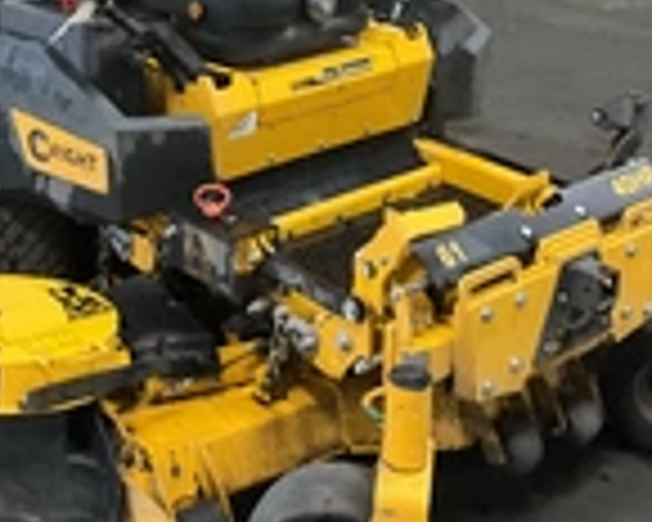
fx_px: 1505
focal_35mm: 78
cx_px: 283
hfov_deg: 24.4
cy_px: 58
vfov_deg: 19.3
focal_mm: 3
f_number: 1.8
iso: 250
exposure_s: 1/60
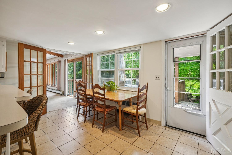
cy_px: 78
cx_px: 116
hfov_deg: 96.7
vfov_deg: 73.7
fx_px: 103
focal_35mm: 16
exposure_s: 1/40
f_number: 8
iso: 400
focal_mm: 16
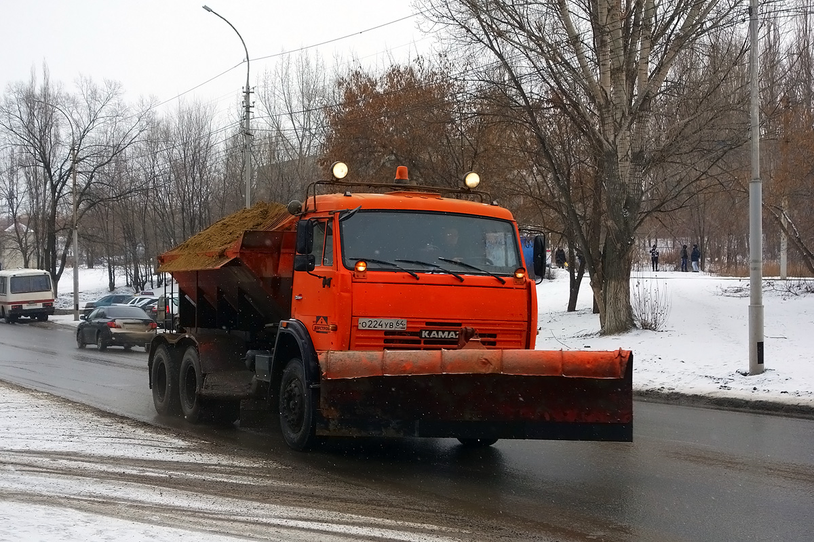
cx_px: 407
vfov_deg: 24.2
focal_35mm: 56
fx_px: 1266
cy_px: 271
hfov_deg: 35.6
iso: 125
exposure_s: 1/500
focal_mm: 20.85
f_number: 4
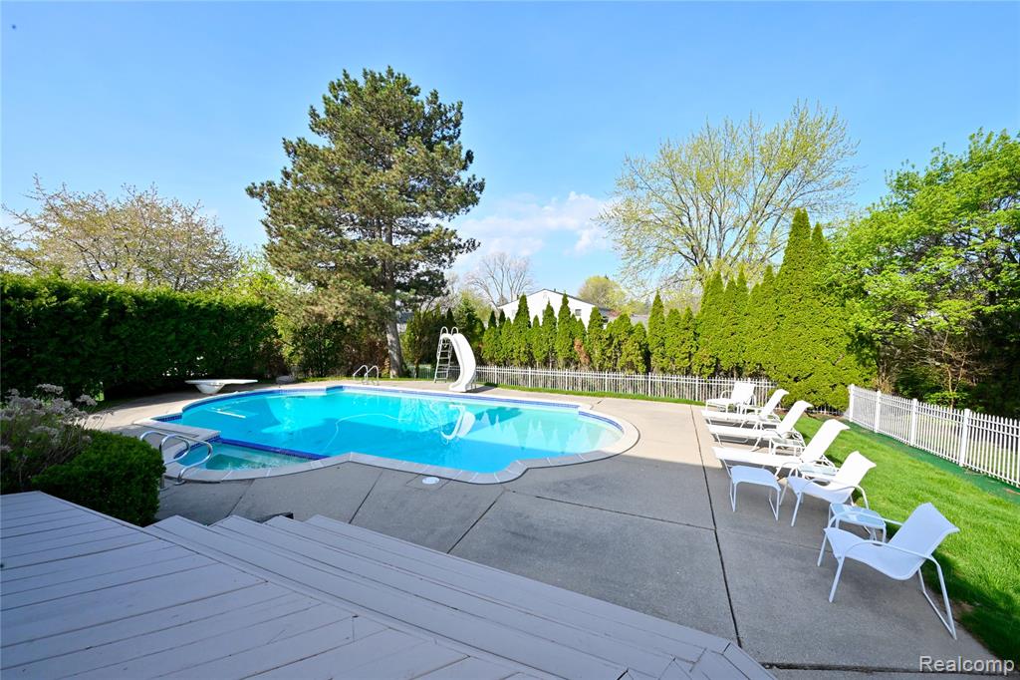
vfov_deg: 81.2
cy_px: 340
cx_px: 510
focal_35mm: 14
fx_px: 397
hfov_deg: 104.3
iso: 320
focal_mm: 14
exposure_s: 1/200
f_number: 16
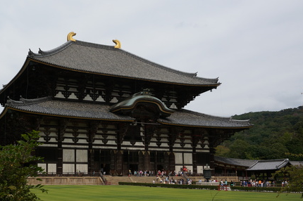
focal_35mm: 46
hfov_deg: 42.4
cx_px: 111
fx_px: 387
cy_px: 129
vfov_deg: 29.1
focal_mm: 22
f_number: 9
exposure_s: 1/250
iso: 100
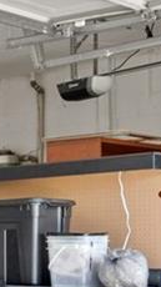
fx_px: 776
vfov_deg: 20.6
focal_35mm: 102
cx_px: -280
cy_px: 245
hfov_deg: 9.8
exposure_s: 1/15
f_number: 6.3
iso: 250
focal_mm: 14
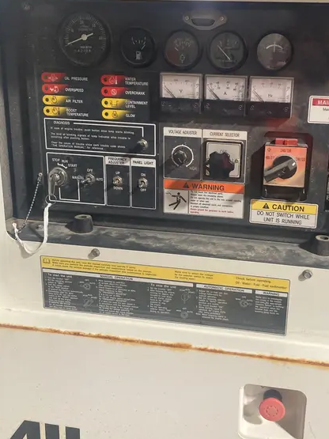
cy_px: 182
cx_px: 209
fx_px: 469
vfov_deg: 49.9
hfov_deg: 38.4
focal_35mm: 37
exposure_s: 1/60
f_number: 1.8
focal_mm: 3.99
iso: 320
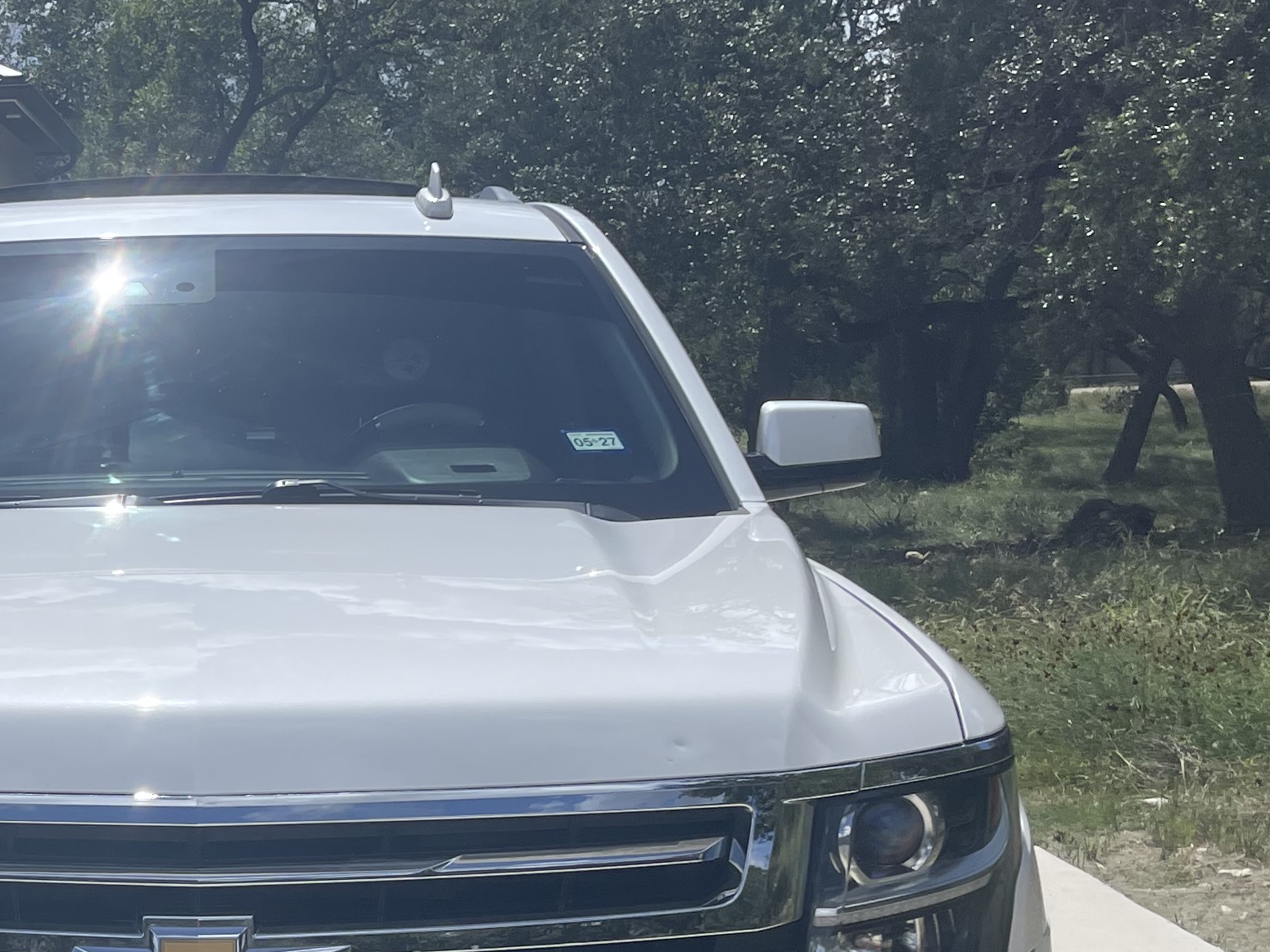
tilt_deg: -11.5
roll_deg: +1.5
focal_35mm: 65
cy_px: 808
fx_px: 2385
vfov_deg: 22.2
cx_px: -7
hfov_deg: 28.0
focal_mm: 5.1
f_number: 1.6
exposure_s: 1/7407
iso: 32
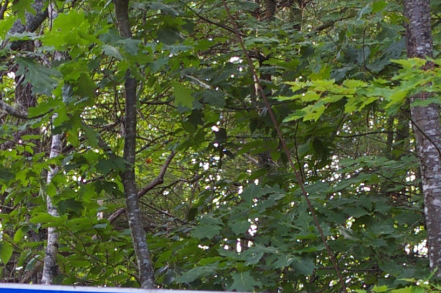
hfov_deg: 8.7
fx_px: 2898
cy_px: 362
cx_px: 107
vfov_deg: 5.8
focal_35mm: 237
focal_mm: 43
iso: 200
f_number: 6.7
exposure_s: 1/45
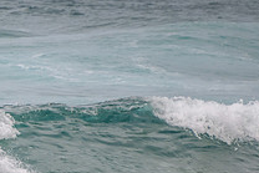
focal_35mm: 1533
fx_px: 11036
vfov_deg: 0.9
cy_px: 137
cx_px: -118
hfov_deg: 1.3
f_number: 5.6
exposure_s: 1/2000
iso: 220
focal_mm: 400
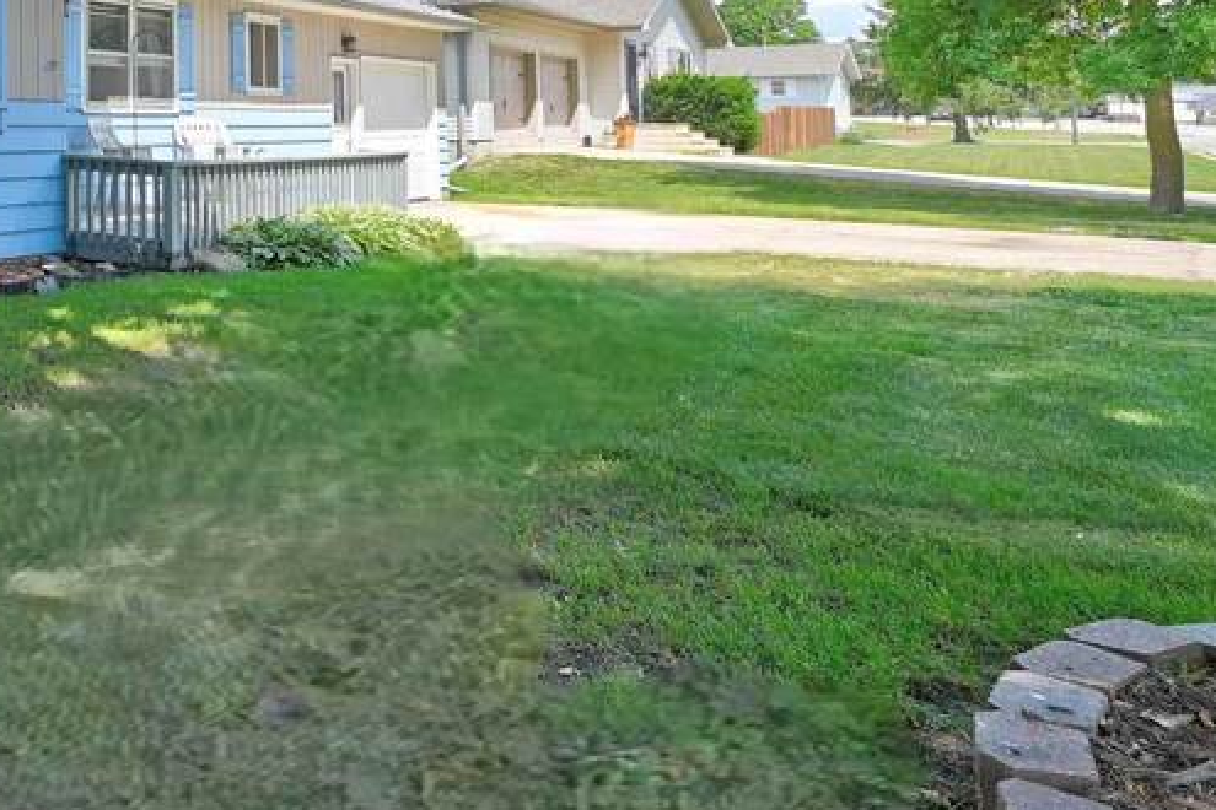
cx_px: -71
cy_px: 23
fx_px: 1047
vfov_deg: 38.2
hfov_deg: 47.0
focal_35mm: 31
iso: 100
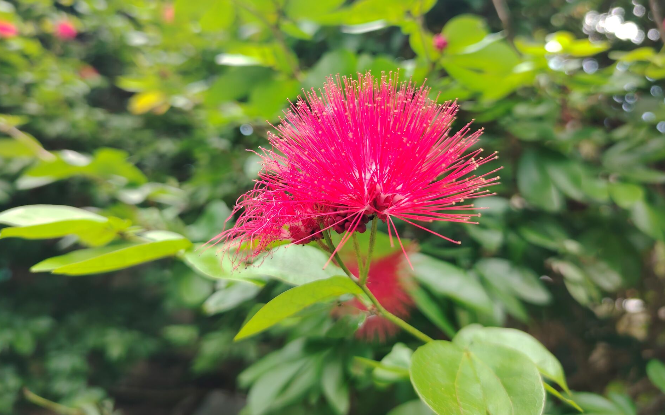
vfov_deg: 47.3
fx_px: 471
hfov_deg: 70.4
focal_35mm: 26
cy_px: 164
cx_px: 338
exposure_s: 1/100
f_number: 1.75
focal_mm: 5.25
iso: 272
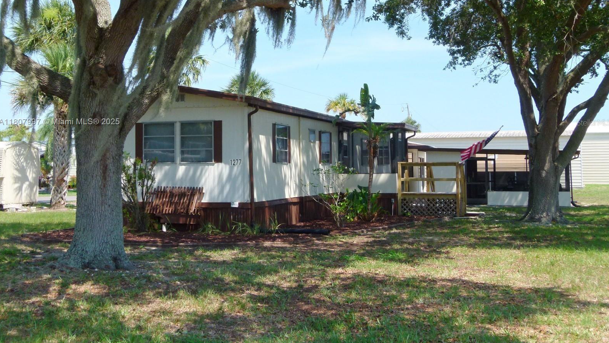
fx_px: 694
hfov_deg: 47.4
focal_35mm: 43
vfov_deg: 27.6
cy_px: 122
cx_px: 305
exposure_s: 1/500
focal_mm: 7.1
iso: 100
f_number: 4
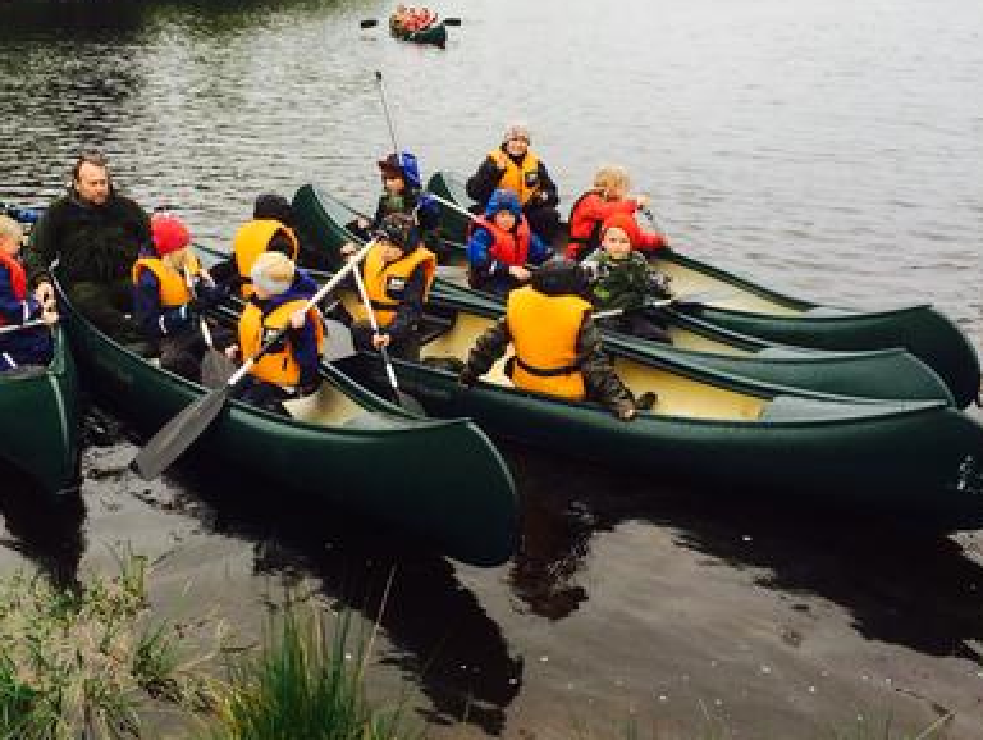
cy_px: 294
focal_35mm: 42
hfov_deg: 44.5
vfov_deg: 34.3
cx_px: 397
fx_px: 1194
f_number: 2.2
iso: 32
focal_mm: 4.12
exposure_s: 1/198
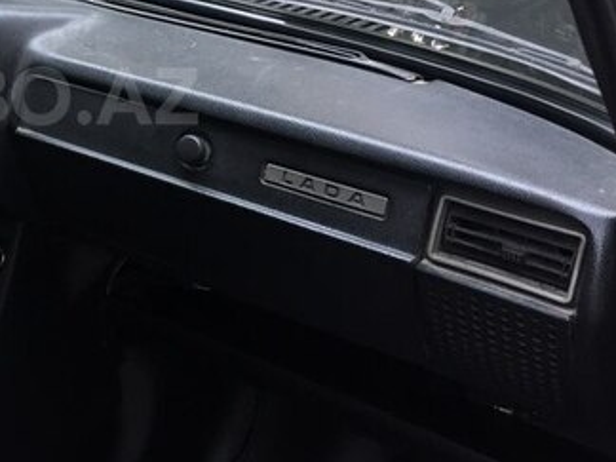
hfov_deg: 30.5
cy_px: 96
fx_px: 1050
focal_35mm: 59
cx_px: 4
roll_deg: +0.7
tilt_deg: -19.7
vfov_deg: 24.4
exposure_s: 1/33
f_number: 2.2
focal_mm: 4.15
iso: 64
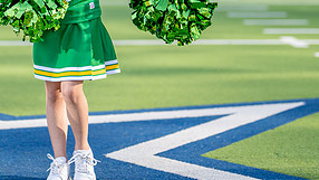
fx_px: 1218
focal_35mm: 144
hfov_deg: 14.8
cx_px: 65
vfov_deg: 8.4
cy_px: -3
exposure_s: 1/2500
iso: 100
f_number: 1.2
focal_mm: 50
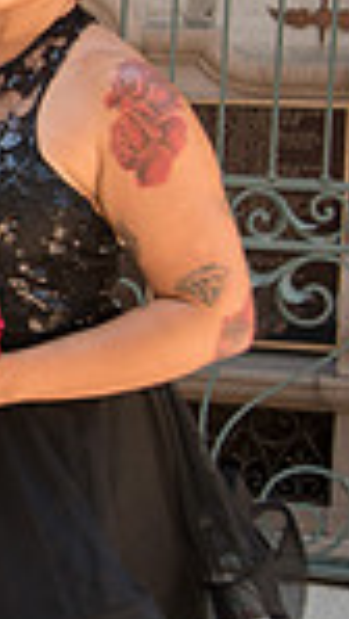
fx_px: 2414
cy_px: 189
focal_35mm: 147
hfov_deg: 7.4
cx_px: -636
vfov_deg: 14.6
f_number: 4.5
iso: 100
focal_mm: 36
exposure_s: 1/100
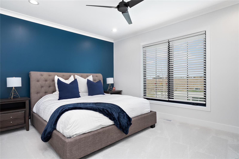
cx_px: 120
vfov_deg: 61.9
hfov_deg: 84.0
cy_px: 80
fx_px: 133
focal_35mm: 20
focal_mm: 10
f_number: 9
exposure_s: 1/200
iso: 640
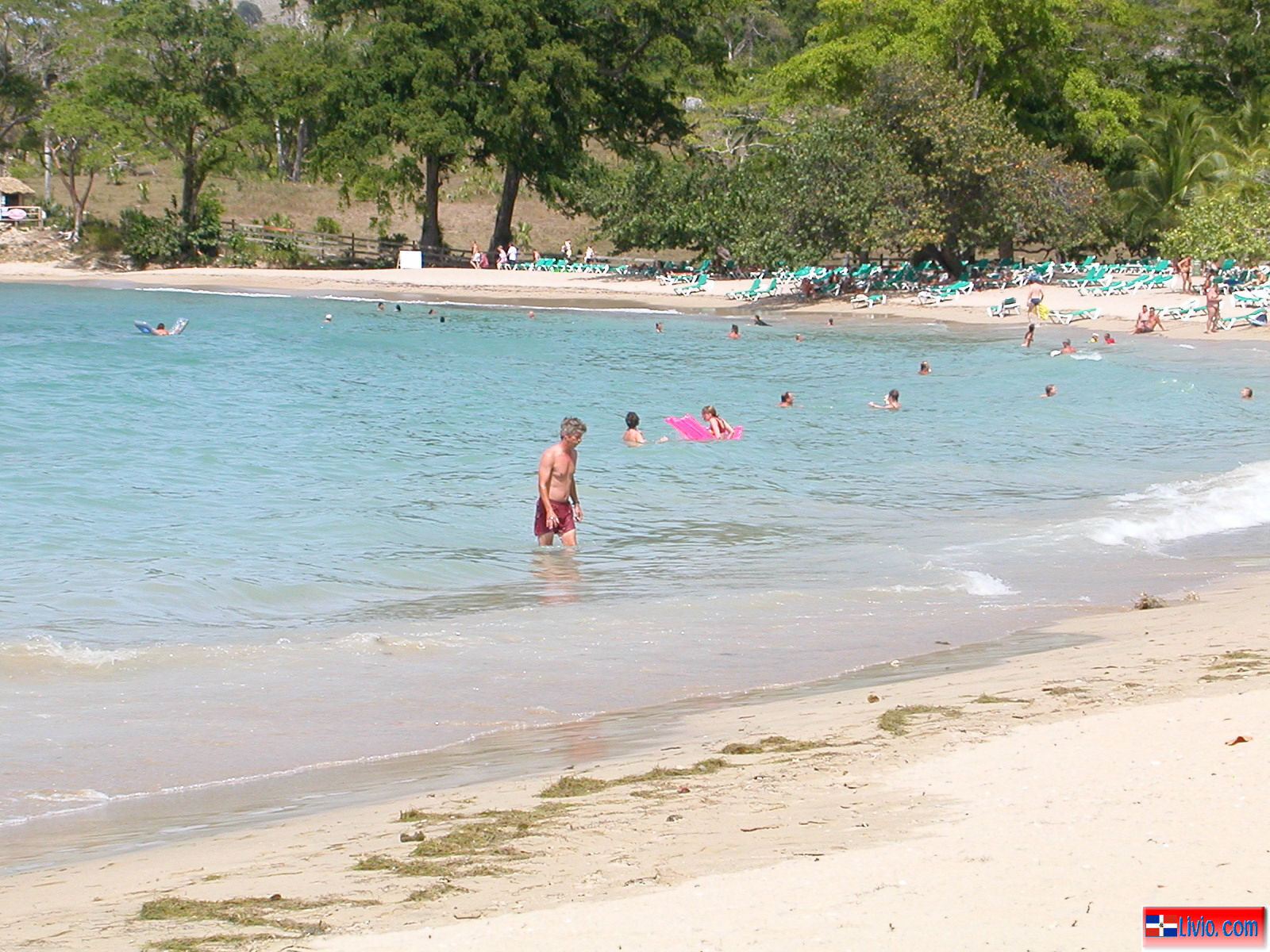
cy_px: 476
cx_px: 635
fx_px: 4072
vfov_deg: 13.3
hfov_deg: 17.7
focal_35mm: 111
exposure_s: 1/463
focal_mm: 16.8
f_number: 4.8
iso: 100
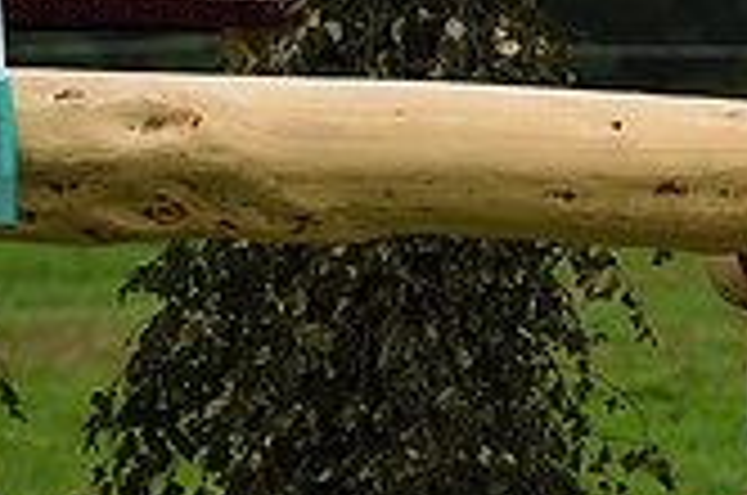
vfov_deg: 2.2
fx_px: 12675
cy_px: 274
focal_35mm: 612
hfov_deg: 3.4
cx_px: 1197
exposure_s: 1/1000
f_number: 5
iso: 180
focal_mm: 175
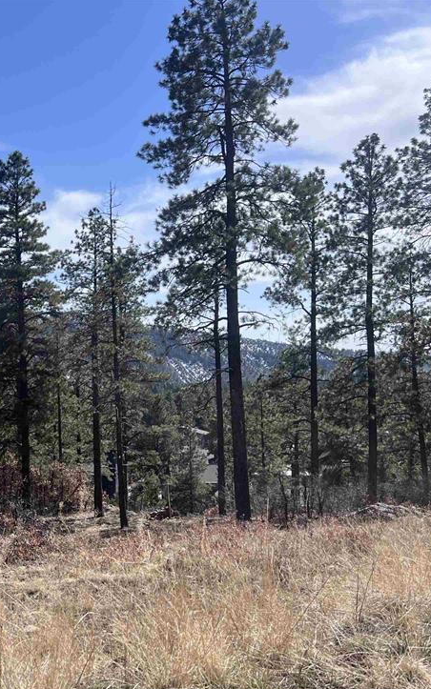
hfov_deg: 30.8
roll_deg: +2.0
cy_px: 364
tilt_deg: -1.8
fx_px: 733
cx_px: 18
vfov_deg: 50.4
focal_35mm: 39
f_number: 1.5
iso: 50
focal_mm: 5.7
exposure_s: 1/3831
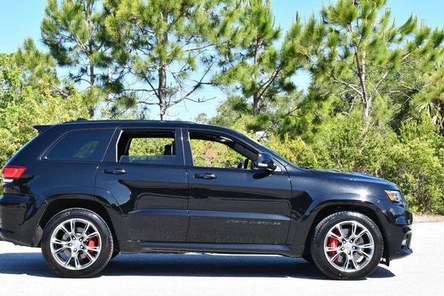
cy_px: 157
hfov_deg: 31.4
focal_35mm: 64
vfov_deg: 21.2
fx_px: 789
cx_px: 208
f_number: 7.1
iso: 200
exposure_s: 1/250
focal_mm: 29
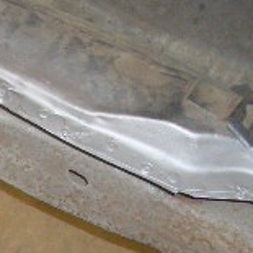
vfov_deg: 13.4
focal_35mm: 128
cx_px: -114
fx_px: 1058
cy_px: 263
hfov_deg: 13.0
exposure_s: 1/60
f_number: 2.6
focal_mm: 5.8
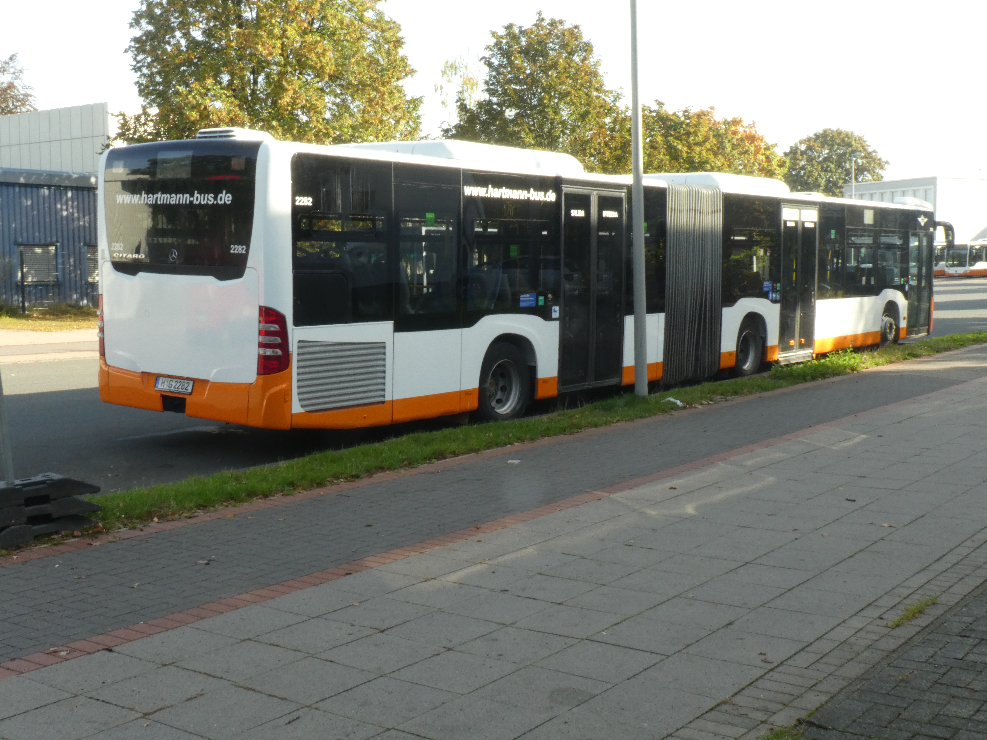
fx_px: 1141
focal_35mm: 40
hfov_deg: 46.8
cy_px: 370
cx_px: 494
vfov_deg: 36.0
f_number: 3.8
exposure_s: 1/80
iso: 250
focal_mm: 7.2
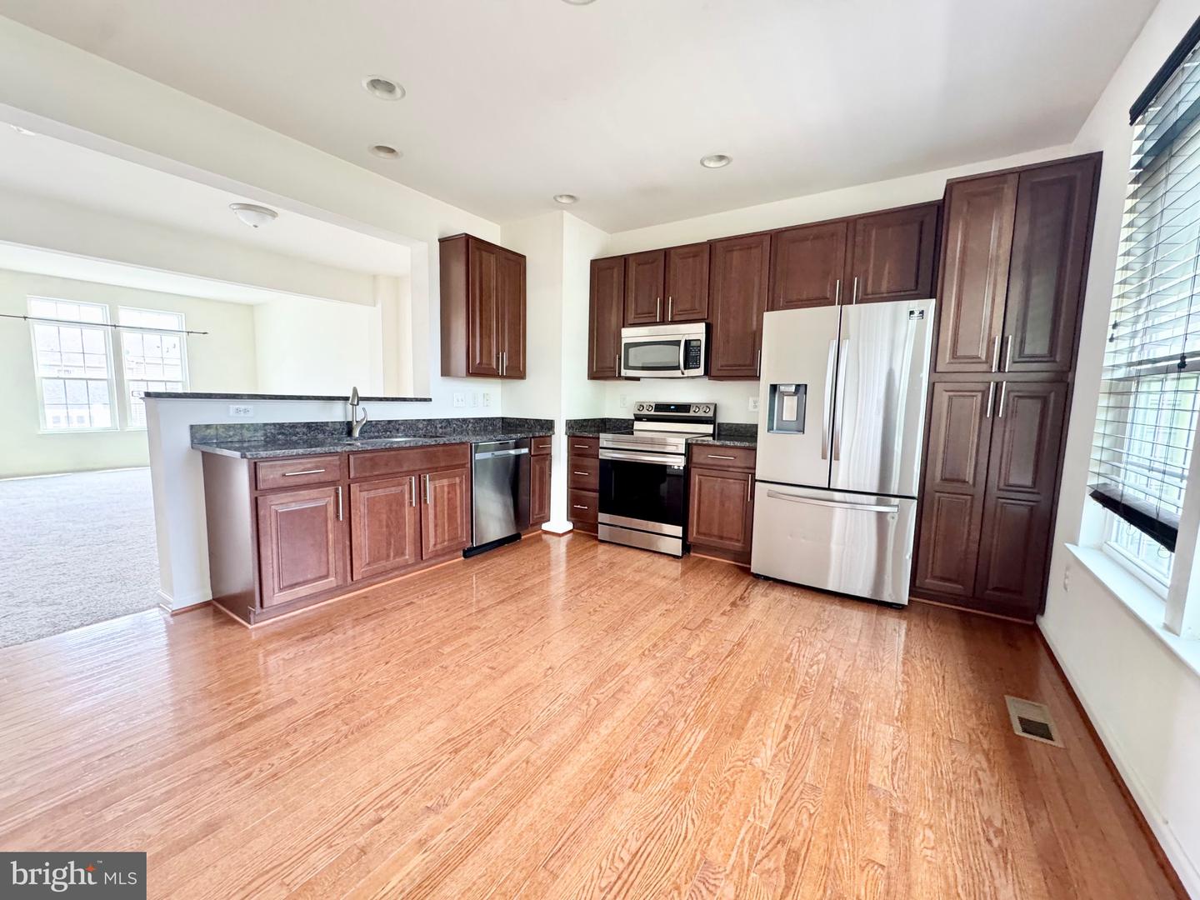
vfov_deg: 85.7
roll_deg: -1.9
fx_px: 485
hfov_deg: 102.1
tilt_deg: -5.8
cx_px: 600
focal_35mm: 14
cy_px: 450
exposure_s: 1/77
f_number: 2.2
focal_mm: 2.22
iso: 320
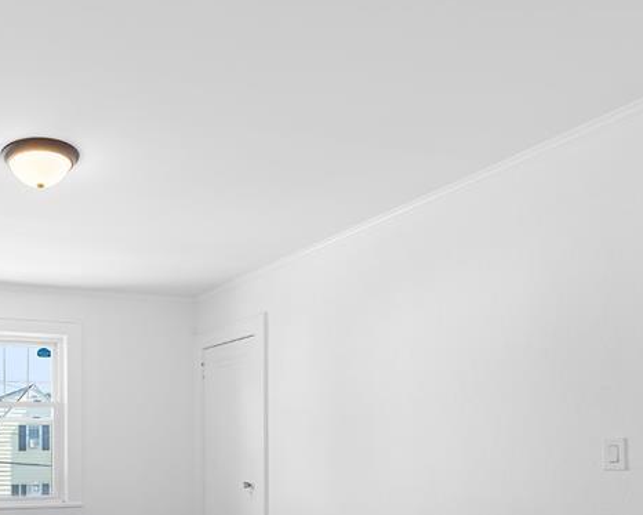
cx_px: 81
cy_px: 432
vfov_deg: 42.0
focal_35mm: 33
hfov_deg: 49.2
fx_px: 628
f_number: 8
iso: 100
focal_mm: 16
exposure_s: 1/3
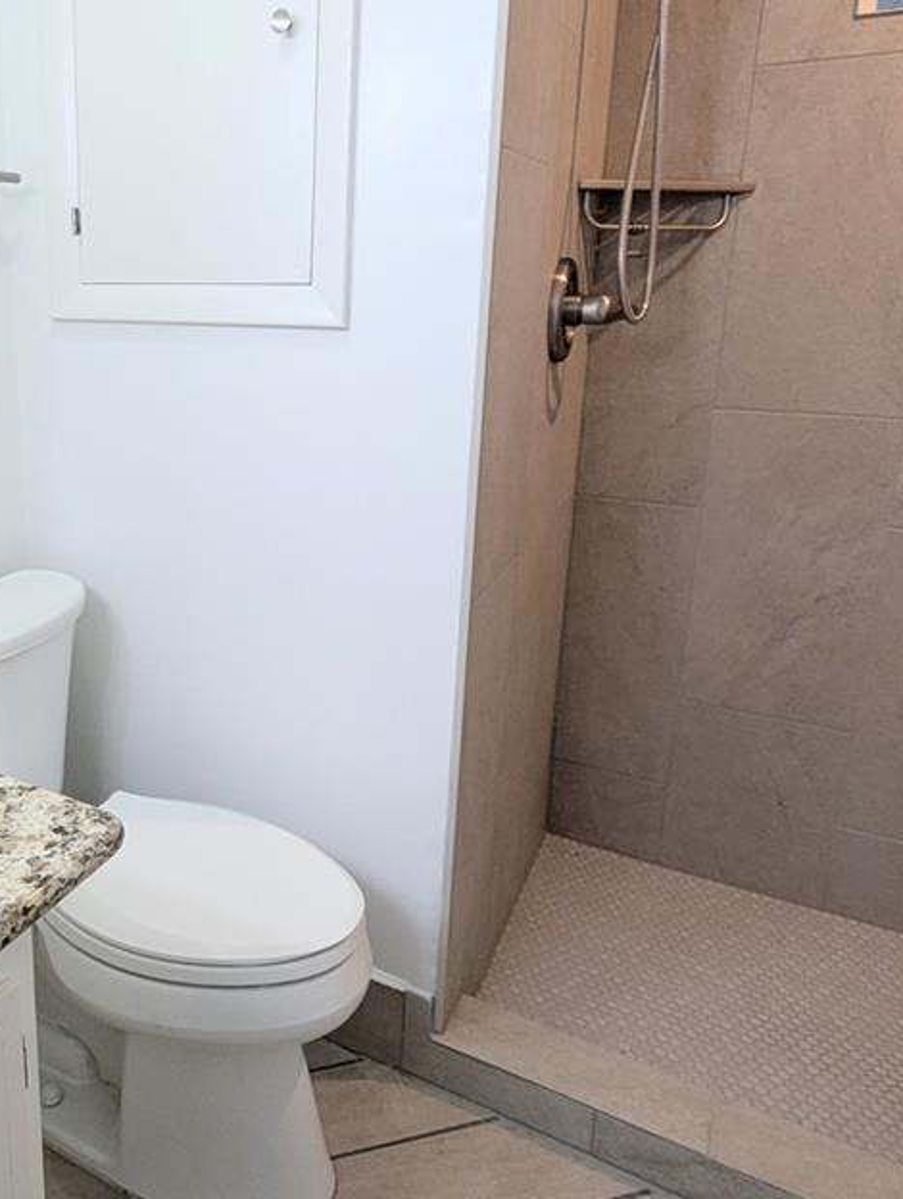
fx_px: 867
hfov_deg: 52.2
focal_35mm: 25
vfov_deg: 68.9
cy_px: 507
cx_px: 208
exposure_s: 1/40
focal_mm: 1.95
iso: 99
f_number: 2.2
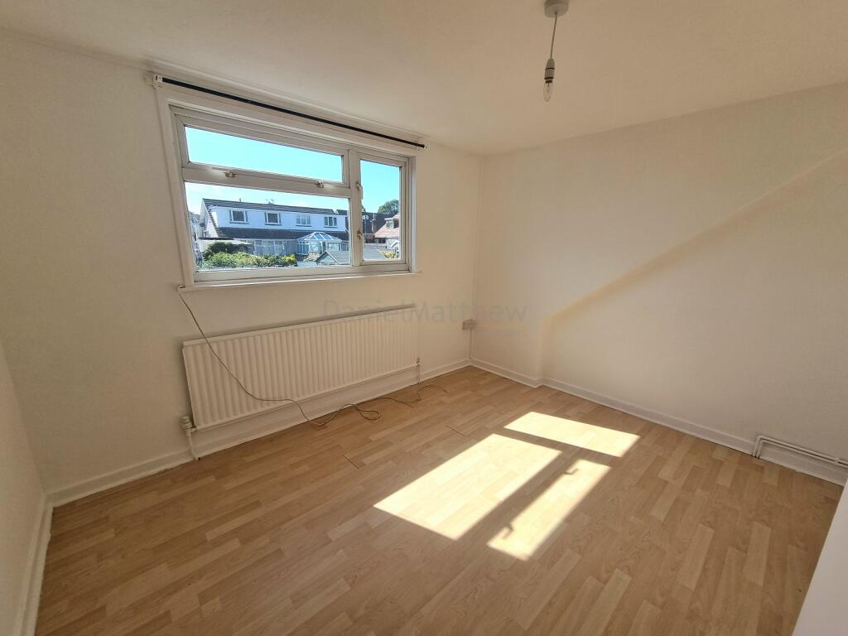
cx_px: 424
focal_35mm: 13
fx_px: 318
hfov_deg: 106.2
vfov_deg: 89.9
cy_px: 318
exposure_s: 1/1000
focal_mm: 2.2
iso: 50
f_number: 2.2
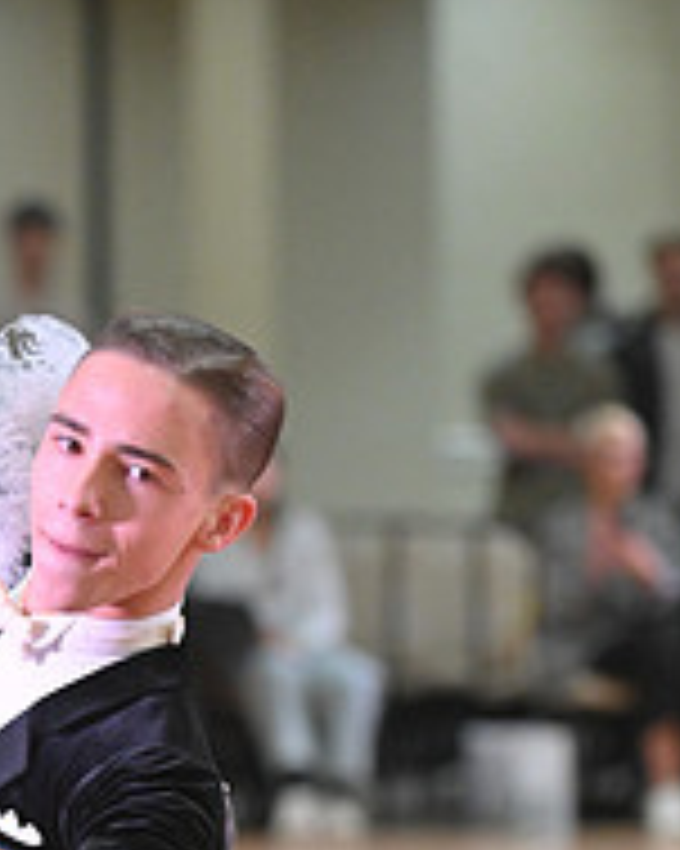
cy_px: 1079
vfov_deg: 4.3
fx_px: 11229
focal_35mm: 446
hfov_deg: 3.5
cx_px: -151
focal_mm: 155
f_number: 5
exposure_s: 1/320
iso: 3200
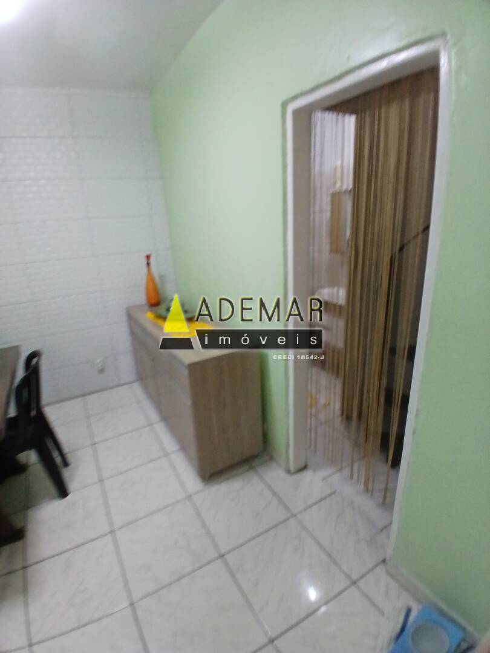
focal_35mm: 17
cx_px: 245
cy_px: 326
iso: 200
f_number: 2.2
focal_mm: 1.4
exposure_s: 1/30
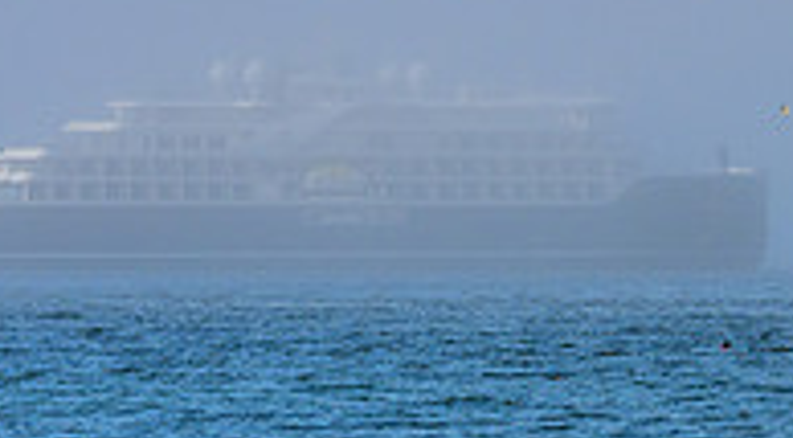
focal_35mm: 426
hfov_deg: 5.1
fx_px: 8916
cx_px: 535
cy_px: 141
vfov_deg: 2.8
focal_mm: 130
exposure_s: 1/1250
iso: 560
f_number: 6.3
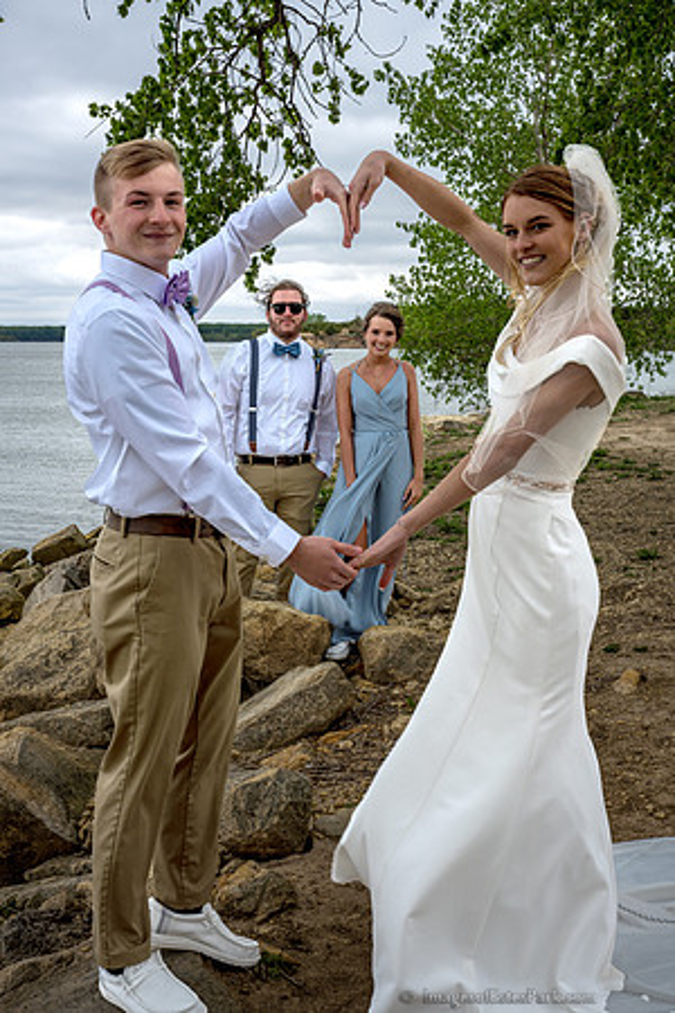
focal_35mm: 45
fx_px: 1266
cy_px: 506
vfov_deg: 43.6
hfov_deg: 29.9
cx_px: 338
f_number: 10
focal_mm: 45
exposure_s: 1/100
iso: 100
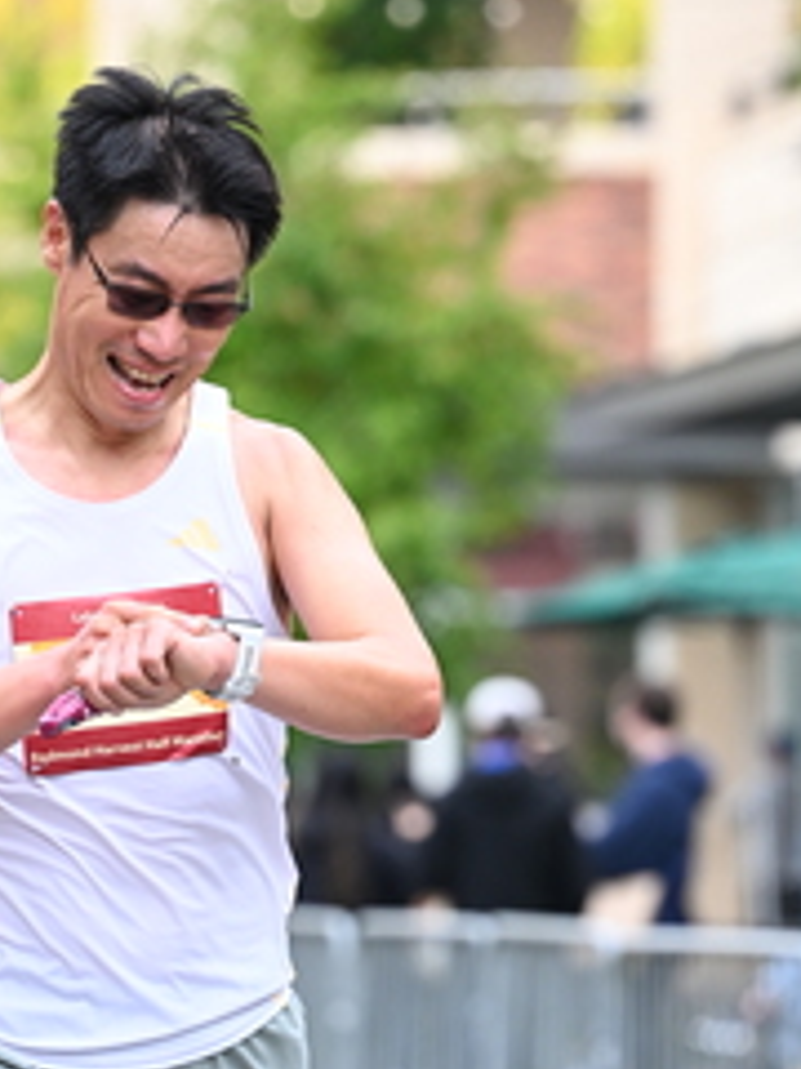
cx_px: 349
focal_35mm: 265
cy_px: 570
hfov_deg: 5.6
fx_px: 8176
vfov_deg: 7.5
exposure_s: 1/1250
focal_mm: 120
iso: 1000
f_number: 2.8
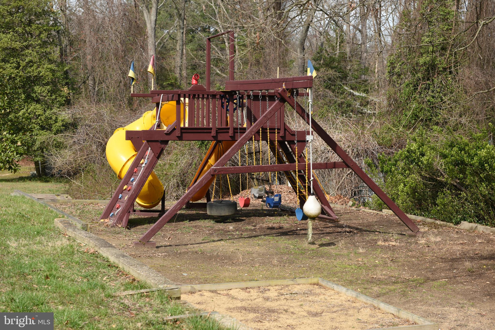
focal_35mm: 70
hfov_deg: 28.8
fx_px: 963
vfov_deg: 19.5
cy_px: 165
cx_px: 248
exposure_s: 1/160
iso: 64
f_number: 6.3
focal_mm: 70
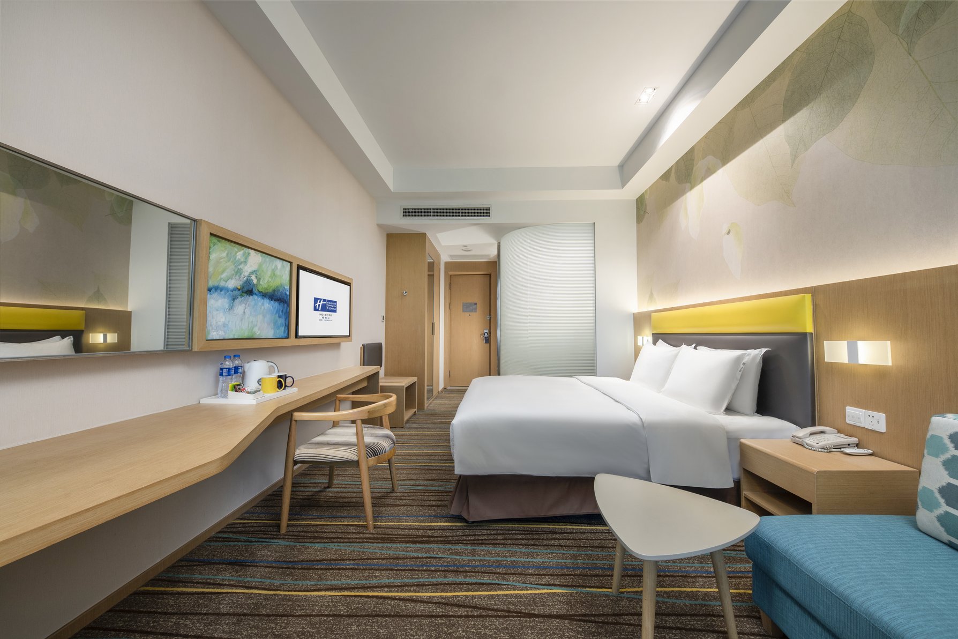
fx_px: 319
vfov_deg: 90.0
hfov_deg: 112.6
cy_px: 320
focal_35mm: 12
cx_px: 479
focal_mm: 12
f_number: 8
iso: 200
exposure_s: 1/6
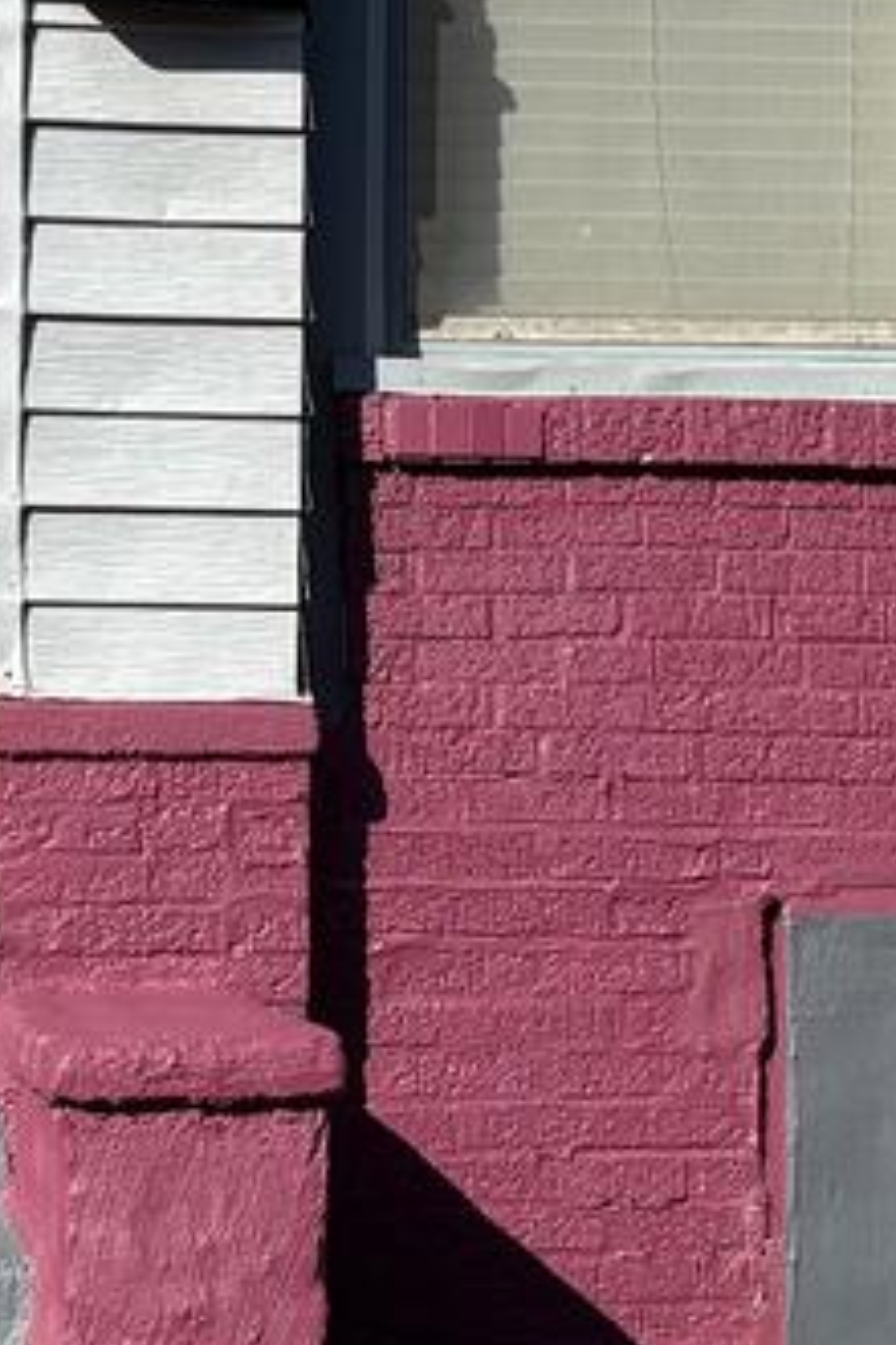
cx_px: 395
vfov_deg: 17.3
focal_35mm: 118
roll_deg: +0.4
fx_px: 4405
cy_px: 717
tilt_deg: +0.1
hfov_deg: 11.6
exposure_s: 1/3623
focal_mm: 5.96
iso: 50
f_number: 1.6
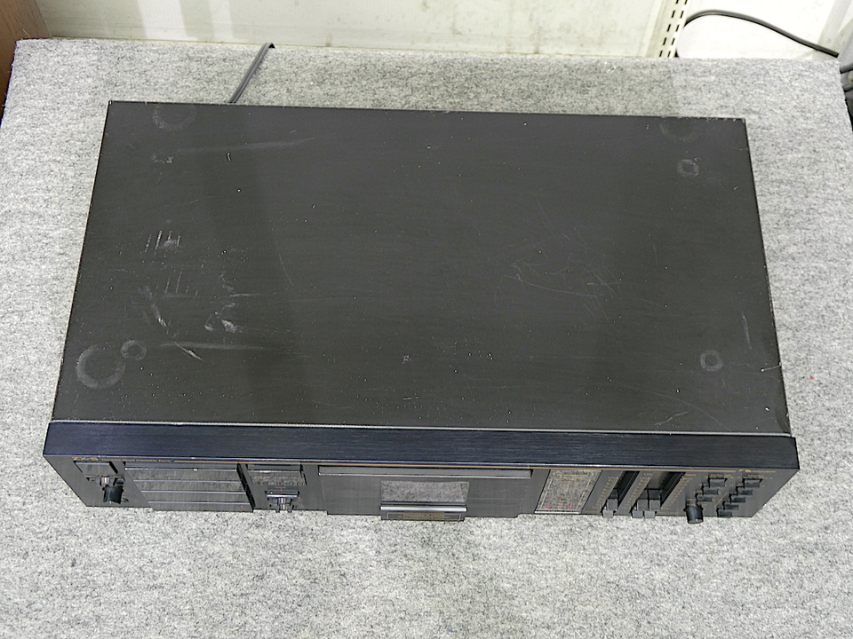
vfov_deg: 32.9
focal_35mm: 44
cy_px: 320
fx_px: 1084
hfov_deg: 42.9
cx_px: 426
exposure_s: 1/1.3
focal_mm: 7.8
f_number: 3.9
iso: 100
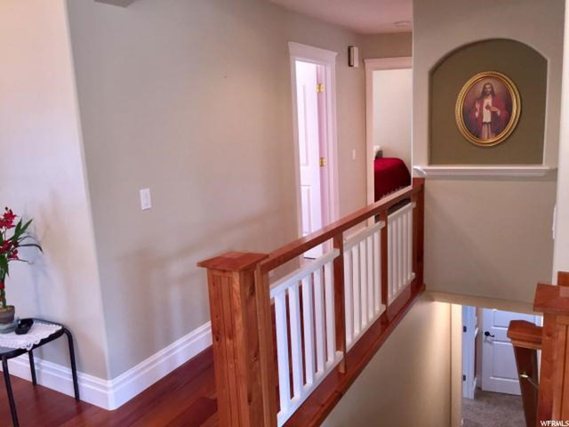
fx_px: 477
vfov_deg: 48.2
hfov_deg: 61.7
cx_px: 284
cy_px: 214
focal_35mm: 29
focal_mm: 4.15
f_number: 2.2
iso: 64
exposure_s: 1/30
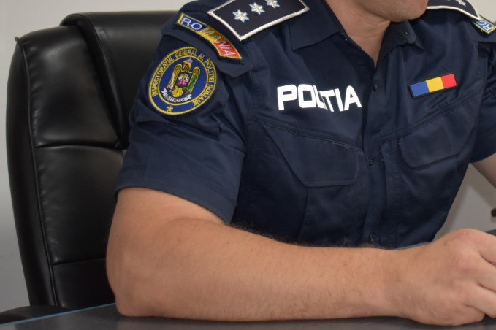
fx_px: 1017
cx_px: 419
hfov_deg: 26.7
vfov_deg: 18.3
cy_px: 69
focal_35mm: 74
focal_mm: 29
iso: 800
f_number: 5
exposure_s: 1/100
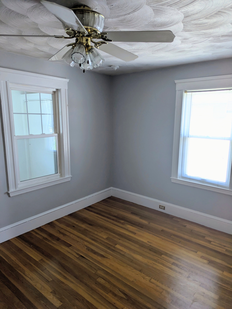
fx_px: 214
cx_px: 116
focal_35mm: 24
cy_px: 154
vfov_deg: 71.5
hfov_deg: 56.9
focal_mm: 6.81
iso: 96
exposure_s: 1/87.7
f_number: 1.85
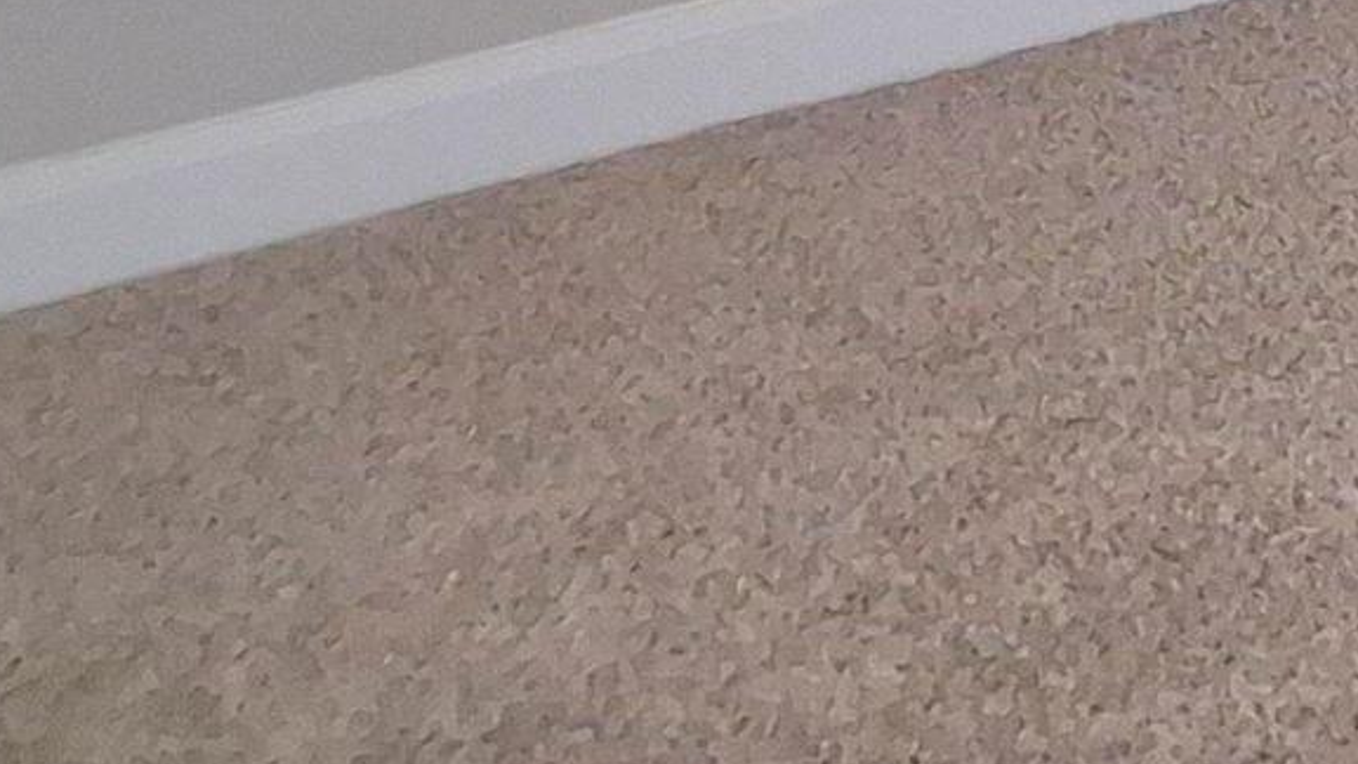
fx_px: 5653
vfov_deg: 6.8
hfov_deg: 12.4
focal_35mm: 157
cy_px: -1726
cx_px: 2534
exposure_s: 1/33
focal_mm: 4
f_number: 1.8
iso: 640
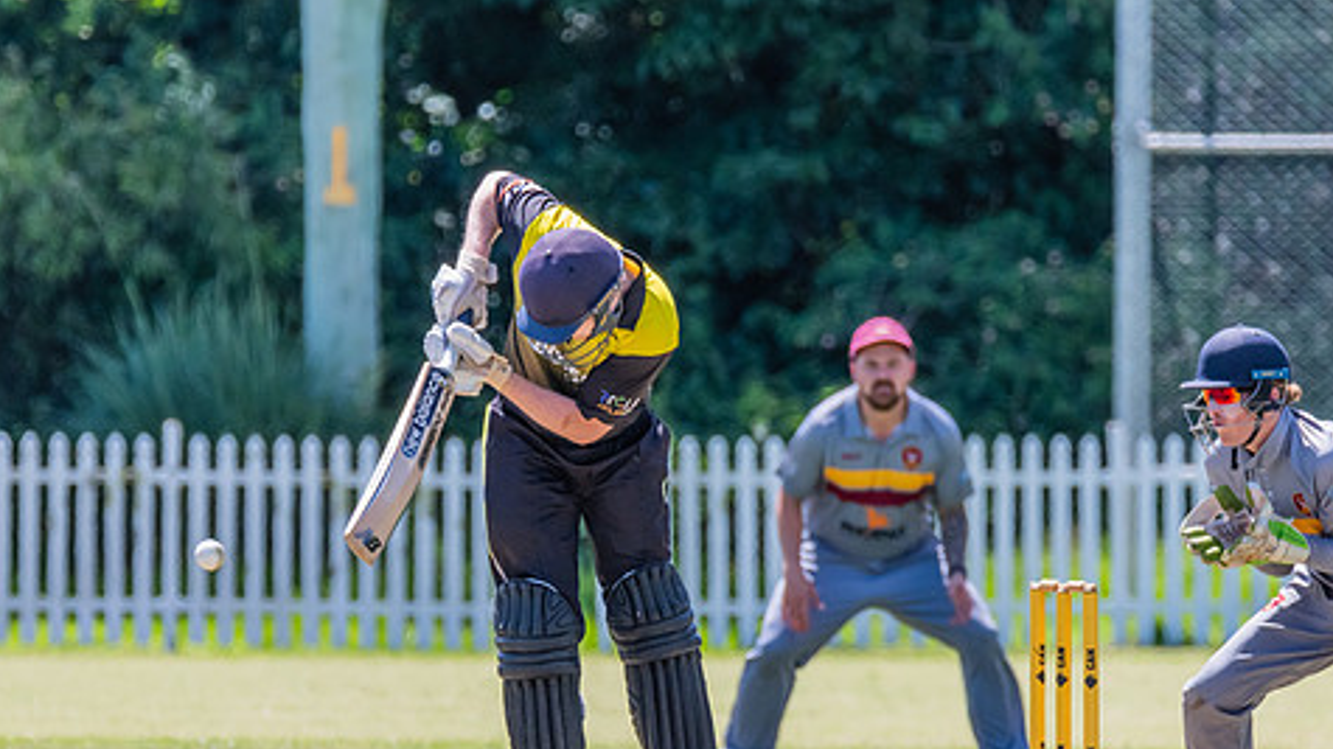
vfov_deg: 1.4
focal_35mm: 879
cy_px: 520
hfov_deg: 2.5
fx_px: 31064
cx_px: 596
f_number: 6.3
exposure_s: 1/2000
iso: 1000
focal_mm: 500
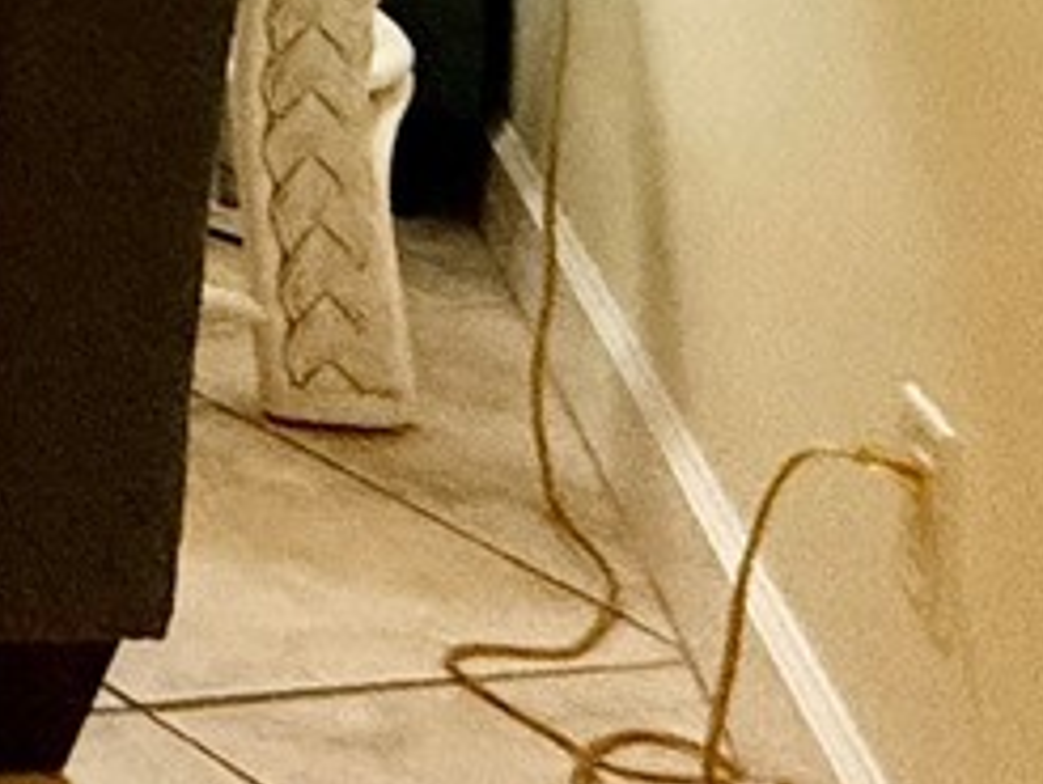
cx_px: -2273
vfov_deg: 12.8
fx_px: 2745
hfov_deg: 10.8
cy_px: -1068
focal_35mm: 91
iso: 250
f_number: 2.2
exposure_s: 1/120
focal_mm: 2.22
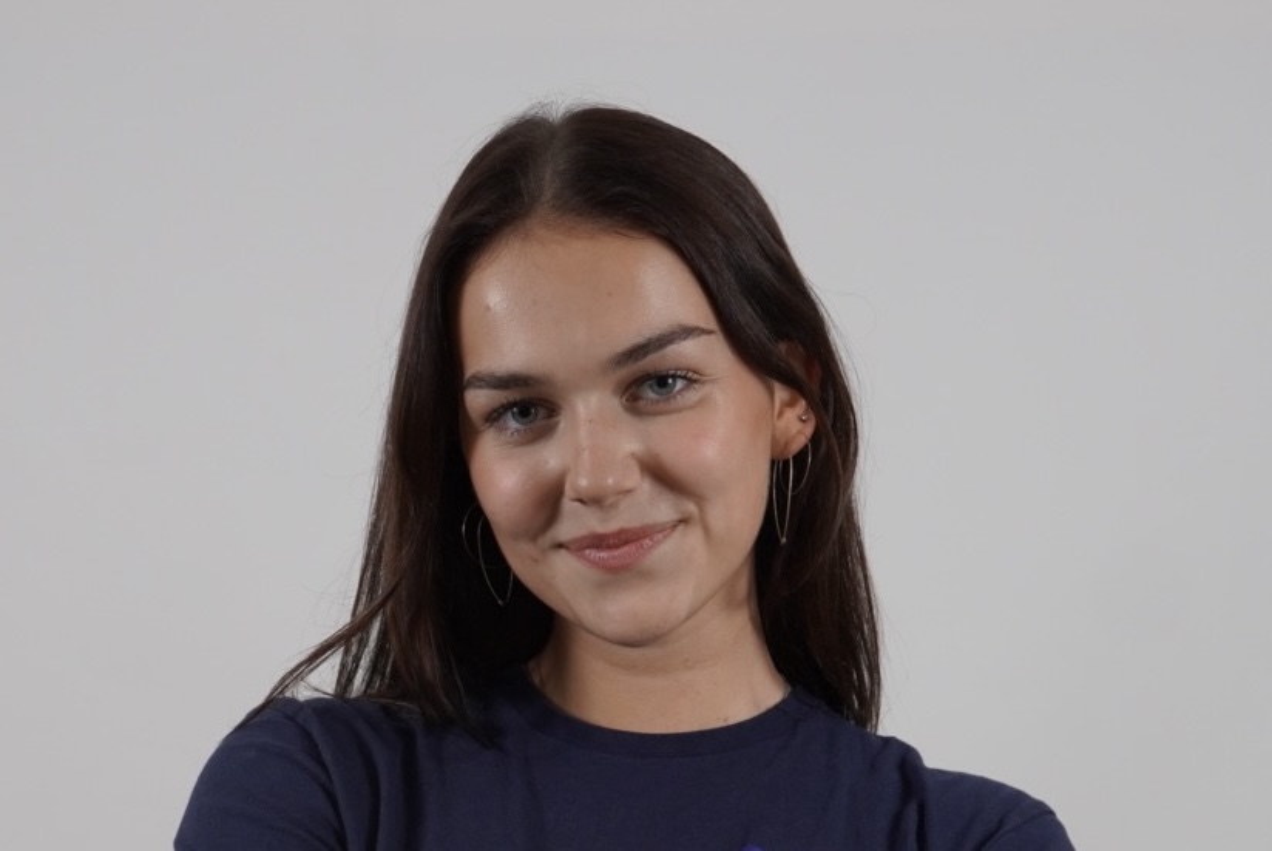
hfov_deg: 51.2
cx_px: 636
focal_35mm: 38
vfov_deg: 35.6
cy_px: 426
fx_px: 1326
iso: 320
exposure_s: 1/160
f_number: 4
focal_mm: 25
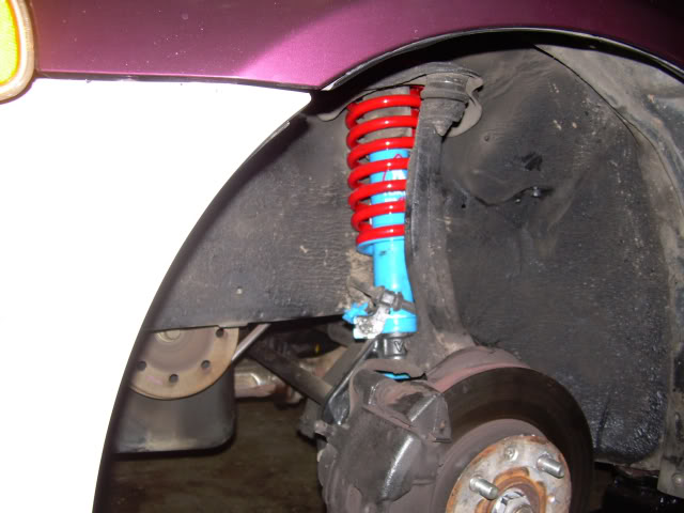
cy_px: 256
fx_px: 751
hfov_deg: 49.0
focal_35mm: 38
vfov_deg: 37.7
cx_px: 342
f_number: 2.8
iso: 50
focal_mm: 6.3
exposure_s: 1/60
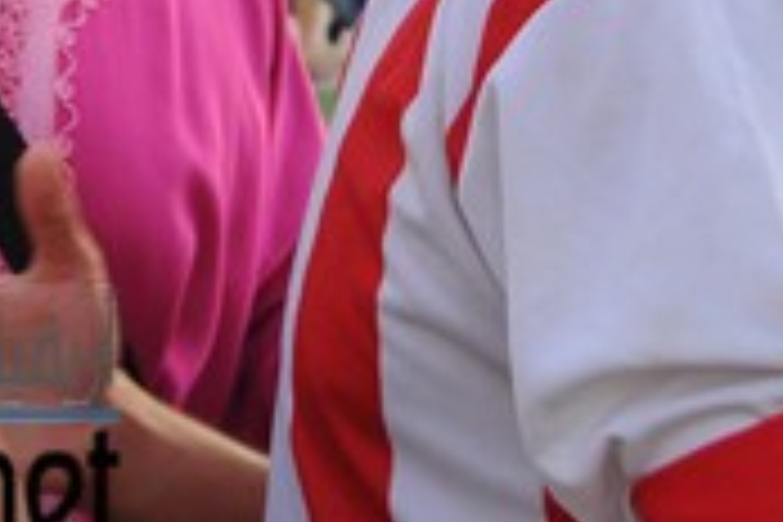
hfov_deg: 13.0
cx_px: -166
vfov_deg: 8.7
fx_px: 3349
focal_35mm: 154
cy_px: -286
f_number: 5.6
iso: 200
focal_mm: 28
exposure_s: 1/100
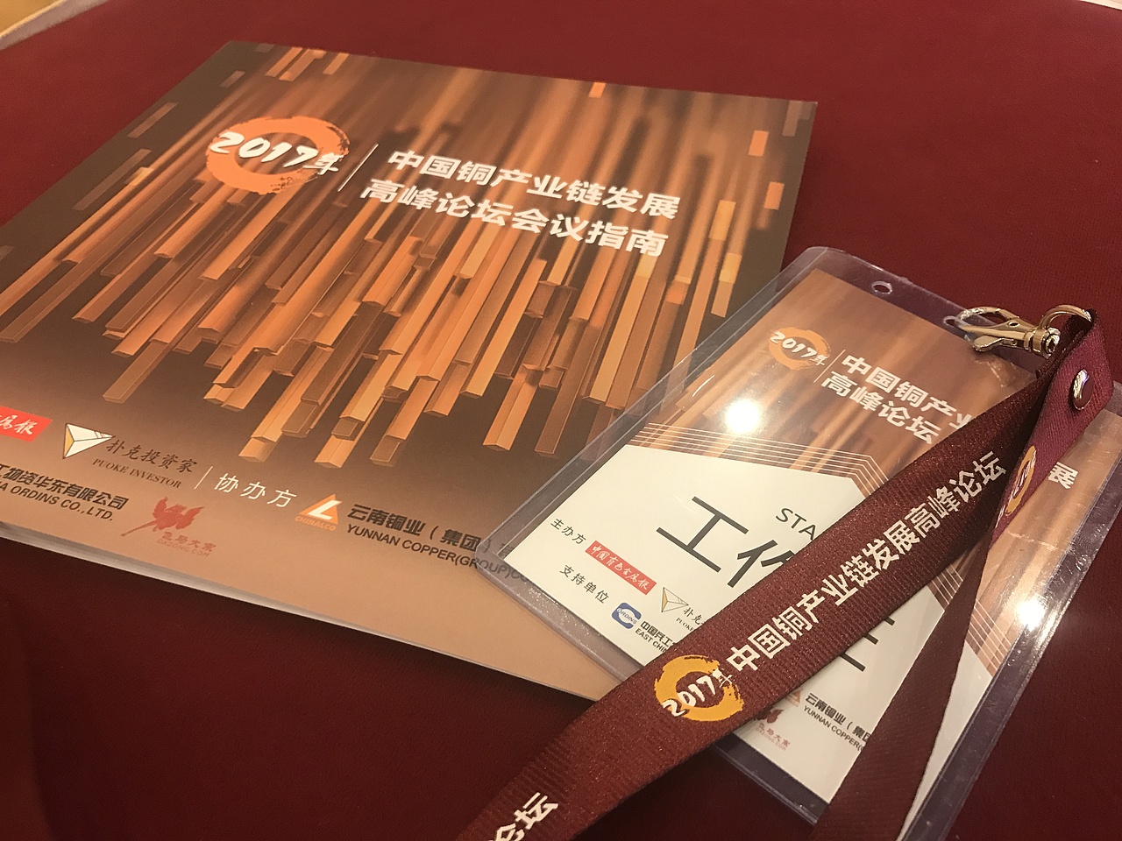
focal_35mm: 28
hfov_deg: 63.4
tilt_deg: -45.4
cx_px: 561
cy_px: 420
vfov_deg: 49.7
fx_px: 908
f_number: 1.8
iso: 50
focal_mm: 3.99
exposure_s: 1/15
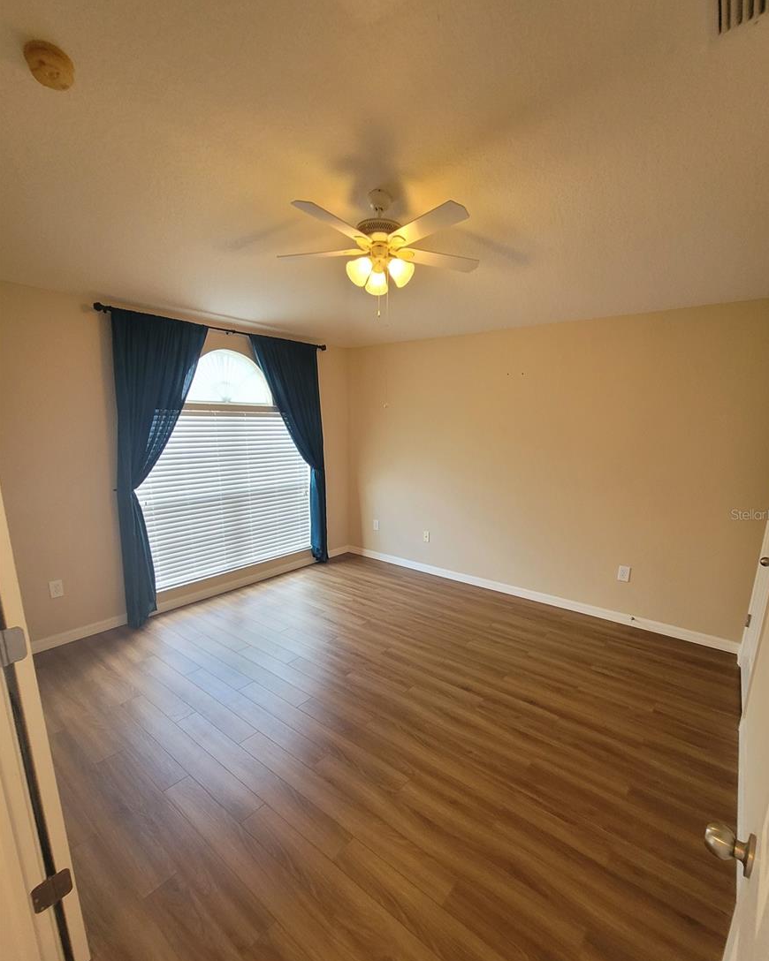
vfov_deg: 100.6
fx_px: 398
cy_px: 514
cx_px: 396
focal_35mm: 14
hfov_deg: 87.9
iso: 320
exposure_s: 1/60
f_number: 2.2
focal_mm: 2.2
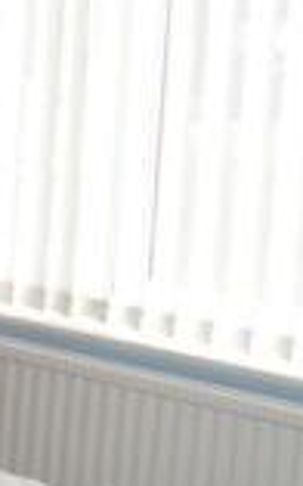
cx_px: -512
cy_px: 166
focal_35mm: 114
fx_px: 1508
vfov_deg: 18.2
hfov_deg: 9.6
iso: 100
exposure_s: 1/200
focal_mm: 18
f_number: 5
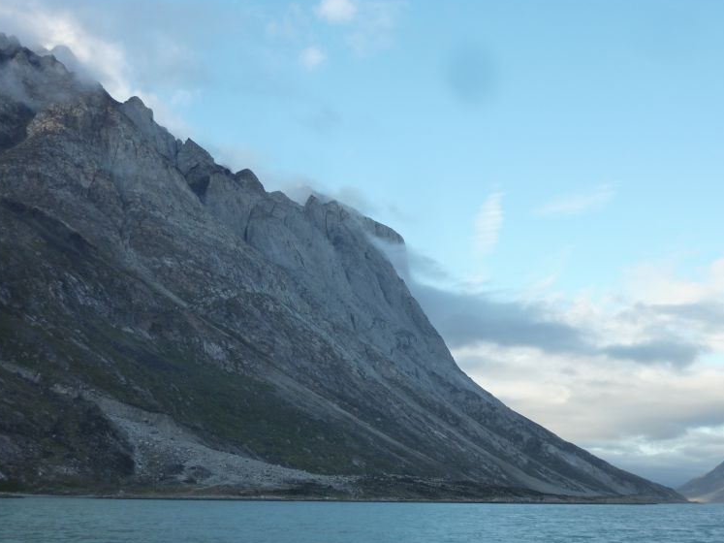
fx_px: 941
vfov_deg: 32.2
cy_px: 278
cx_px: 359
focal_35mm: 45
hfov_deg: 42.1
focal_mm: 6.9
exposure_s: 1/200
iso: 125
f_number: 4
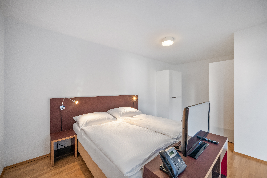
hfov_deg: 104.3
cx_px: 134
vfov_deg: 81.2
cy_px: 89
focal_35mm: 14
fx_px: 104
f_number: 8
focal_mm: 14
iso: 500
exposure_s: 1/8
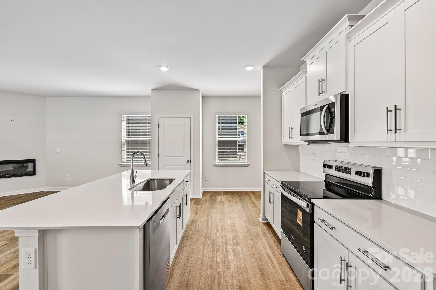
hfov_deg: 96.7
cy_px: 145
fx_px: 194
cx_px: 218
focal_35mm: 16
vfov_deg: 73.7
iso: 160
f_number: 8
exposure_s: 1/15
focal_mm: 16
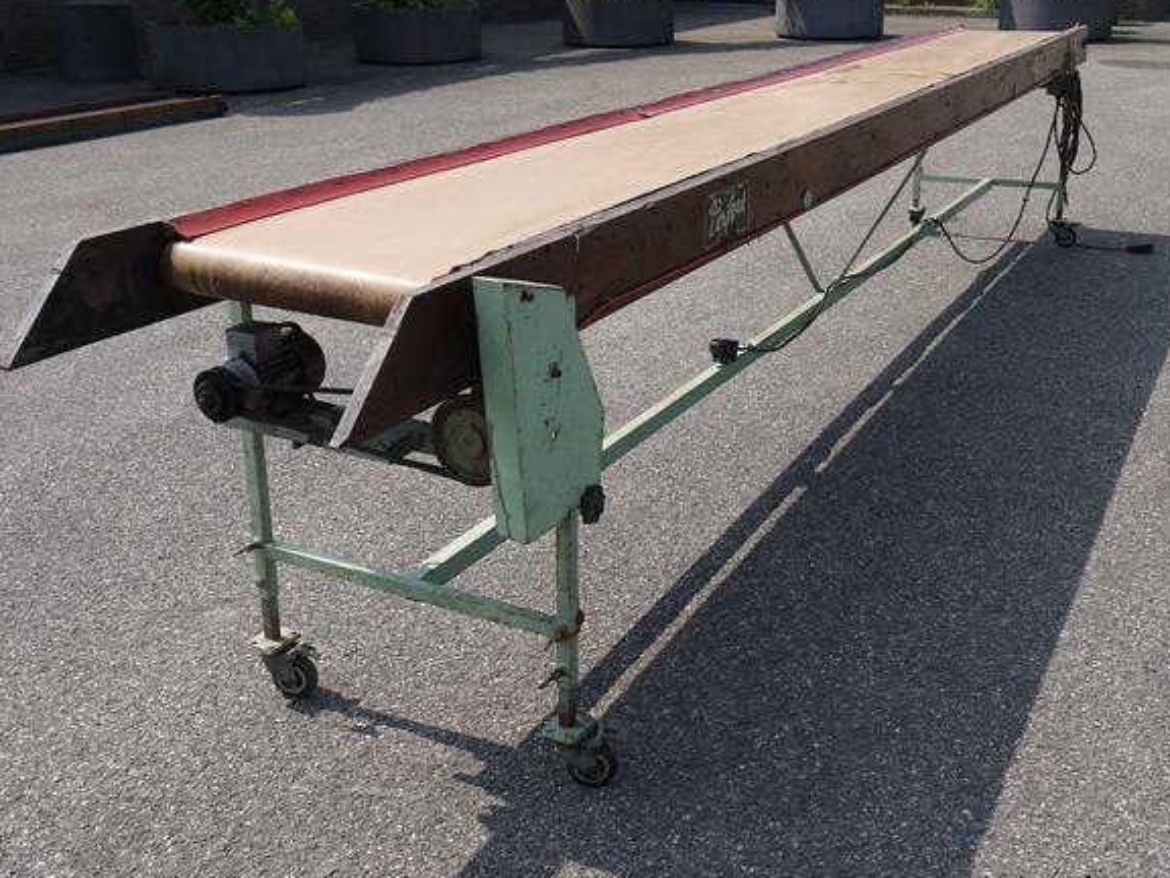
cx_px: 628
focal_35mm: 40
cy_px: 425
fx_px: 1352
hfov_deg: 46.8
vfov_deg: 36.0
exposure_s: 1/400
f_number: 7.1
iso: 100
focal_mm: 18
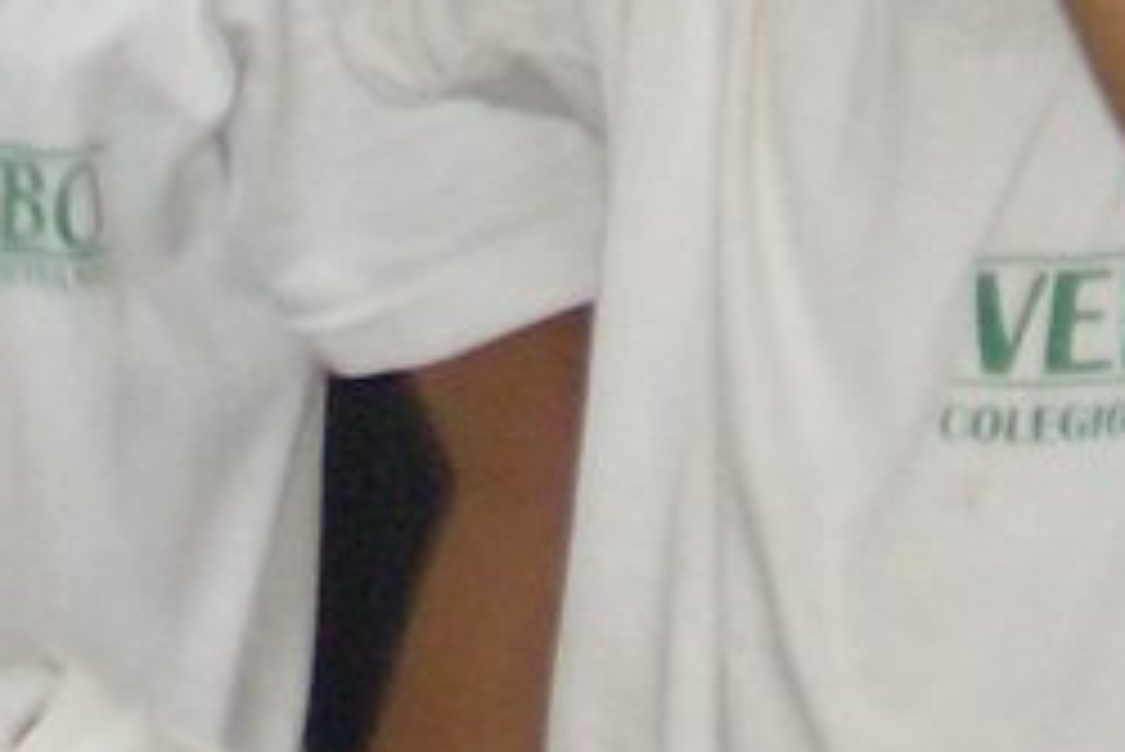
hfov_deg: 4.8
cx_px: 392
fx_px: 13288
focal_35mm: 425
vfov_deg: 3.2
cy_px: -876
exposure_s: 1/113
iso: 200
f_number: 4.6
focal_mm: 16.6
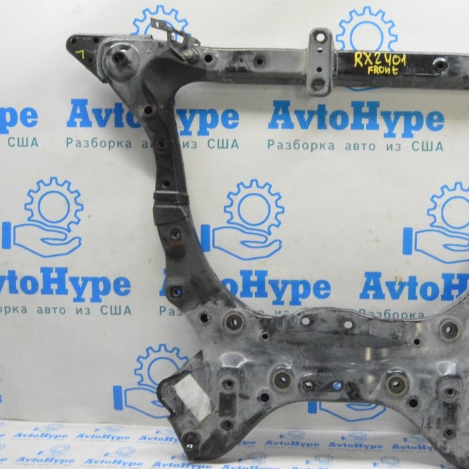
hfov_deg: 42.0
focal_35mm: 39
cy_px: 232
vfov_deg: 42.8
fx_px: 598
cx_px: 327
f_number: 20
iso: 6400
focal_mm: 20
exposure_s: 1/20
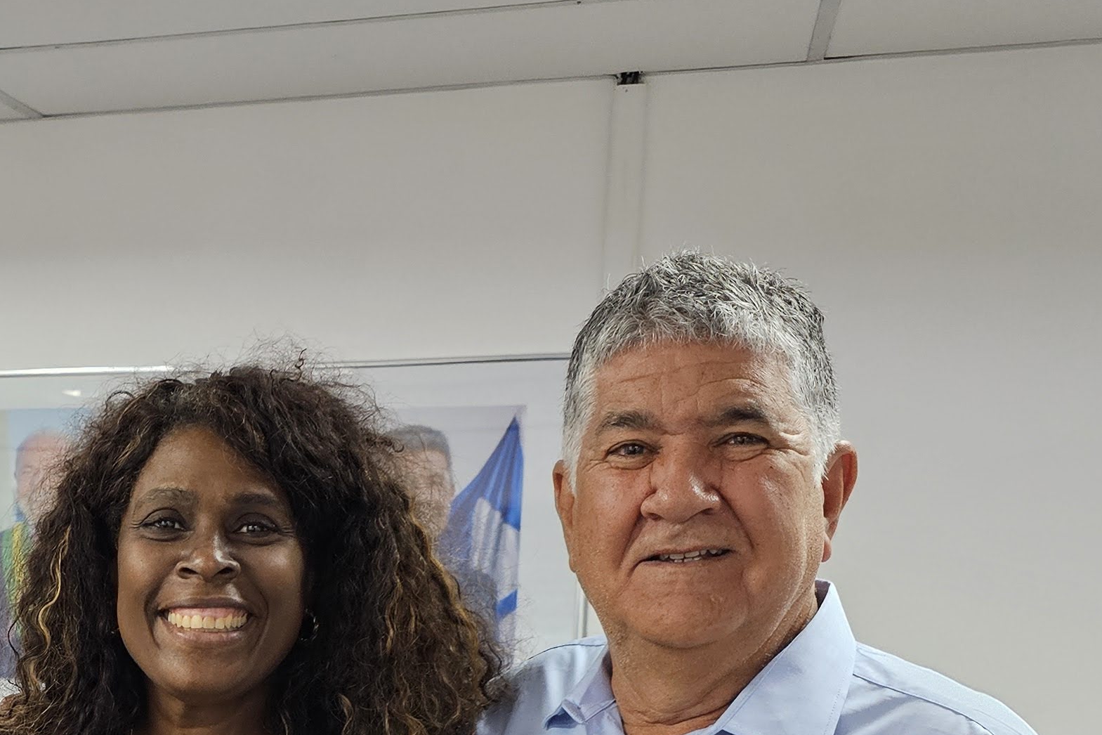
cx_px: -17
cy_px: 838
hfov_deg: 30.4
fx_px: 1867
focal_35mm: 61
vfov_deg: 21.0
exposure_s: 1/120
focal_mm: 6.3
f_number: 1.7
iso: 400
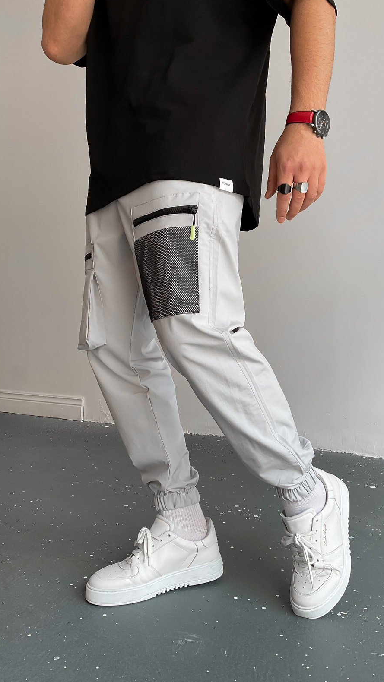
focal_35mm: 32
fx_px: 579
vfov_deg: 61.0
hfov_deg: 36.6
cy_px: 339
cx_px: 219
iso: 20
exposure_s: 1/120
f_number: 1.8
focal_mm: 3
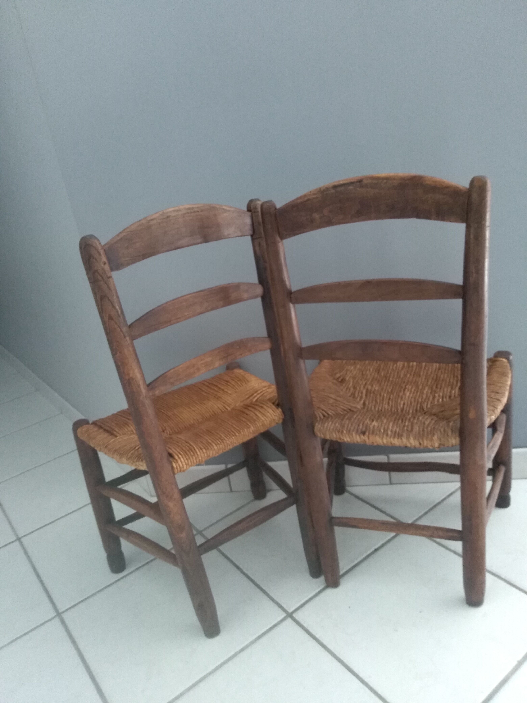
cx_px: 264
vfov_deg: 67.3
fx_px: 528
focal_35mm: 26
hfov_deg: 53.1
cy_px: 352
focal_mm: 3.54
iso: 677
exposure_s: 1/33.3
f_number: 2
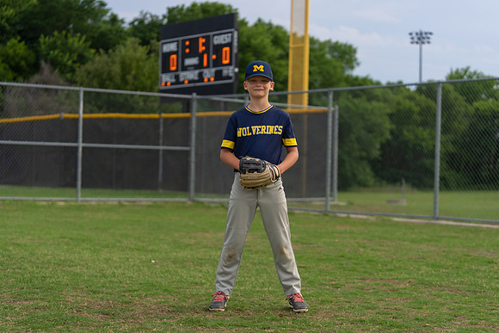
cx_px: 250
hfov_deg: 28.8
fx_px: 970
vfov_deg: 19.5
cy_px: 166
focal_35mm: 70
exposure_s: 1/320
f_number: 2.8
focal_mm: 70
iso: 160
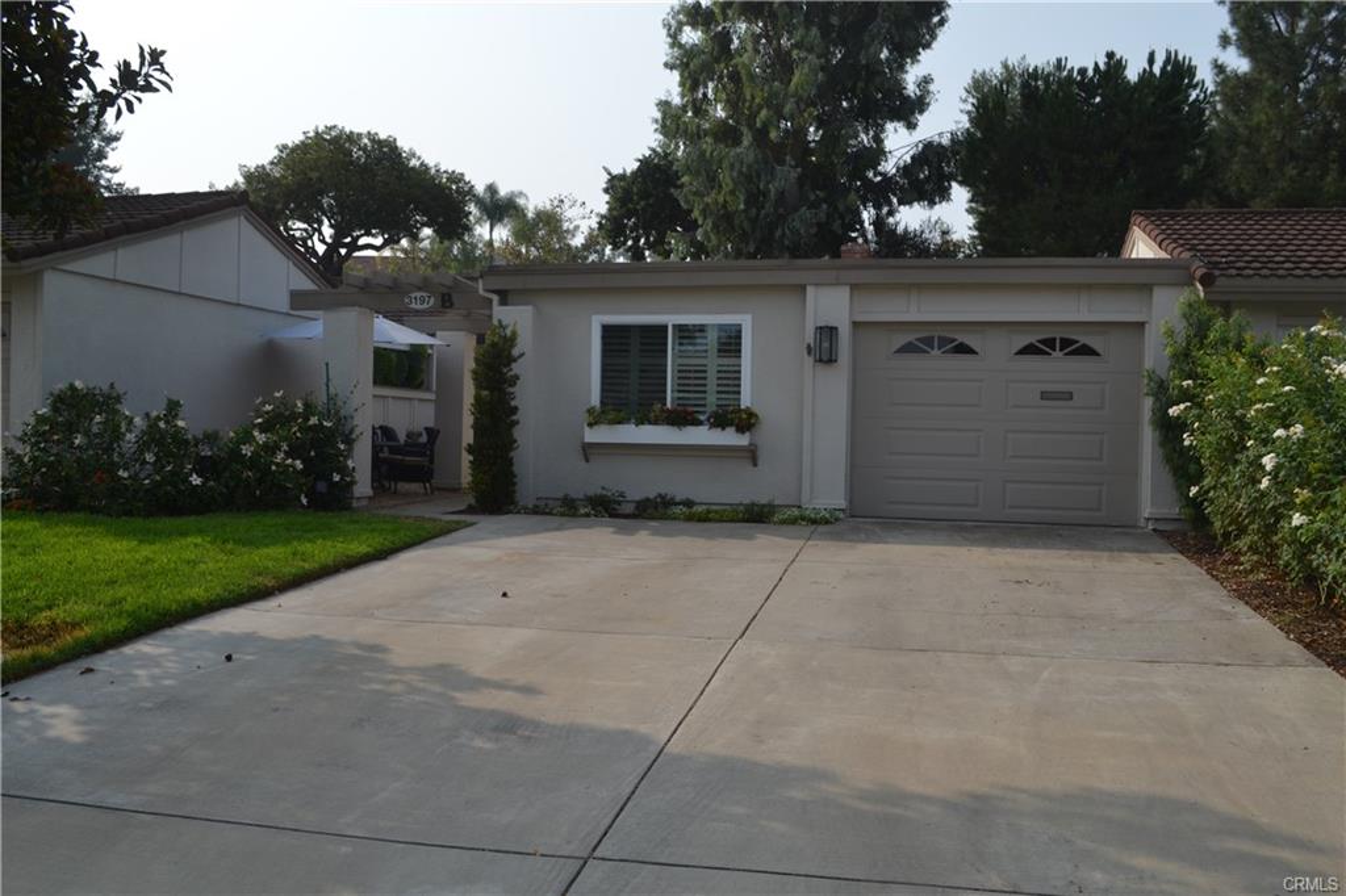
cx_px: 673
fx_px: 1121
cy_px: 448
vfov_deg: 43.6
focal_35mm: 30
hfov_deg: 61.9
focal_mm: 20
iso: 100
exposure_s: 1/250
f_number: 8
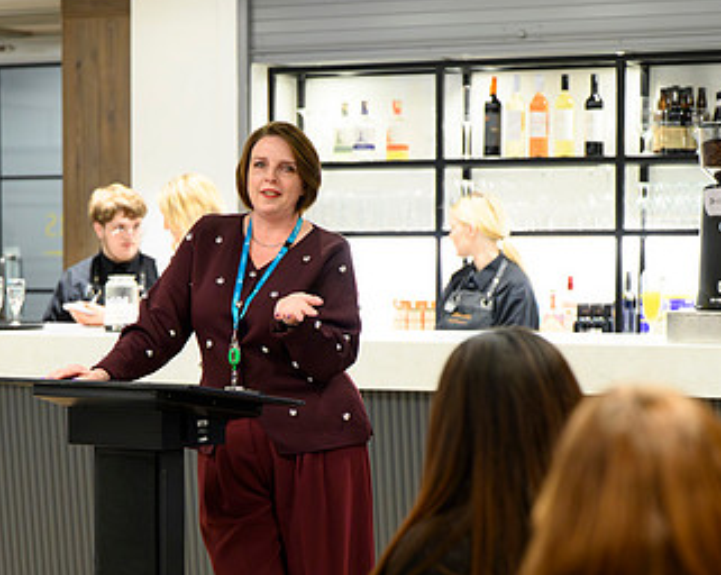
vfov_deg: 12.9
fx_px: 2536
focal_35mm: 119
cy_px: 400
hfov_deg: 16.2
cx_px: 256
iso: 3200
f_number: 2.8
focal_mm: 70
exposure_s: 1/200
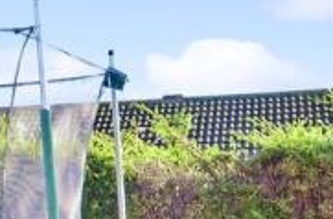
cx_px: -206
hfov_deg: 16.6
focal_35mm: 109
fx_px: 1004
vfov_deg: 12.1
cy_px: 274
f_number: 14
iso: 200
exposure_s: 1/13
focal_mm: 20
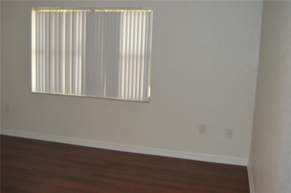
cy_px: 96
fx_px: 315
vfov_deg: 34.1
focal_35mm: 39
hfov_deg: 49.6
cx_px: 146
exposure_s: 1/60
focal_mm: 26
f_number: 4
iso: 900
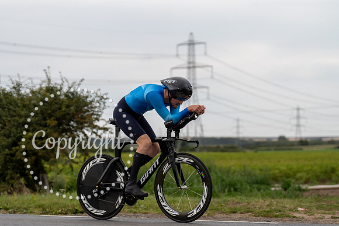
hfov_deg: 21.2
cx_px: 170
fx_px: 904
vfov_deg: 14.3
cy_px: 113
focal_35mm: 96
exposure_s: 1/1000
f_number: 3.2
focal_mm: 96
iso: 1000
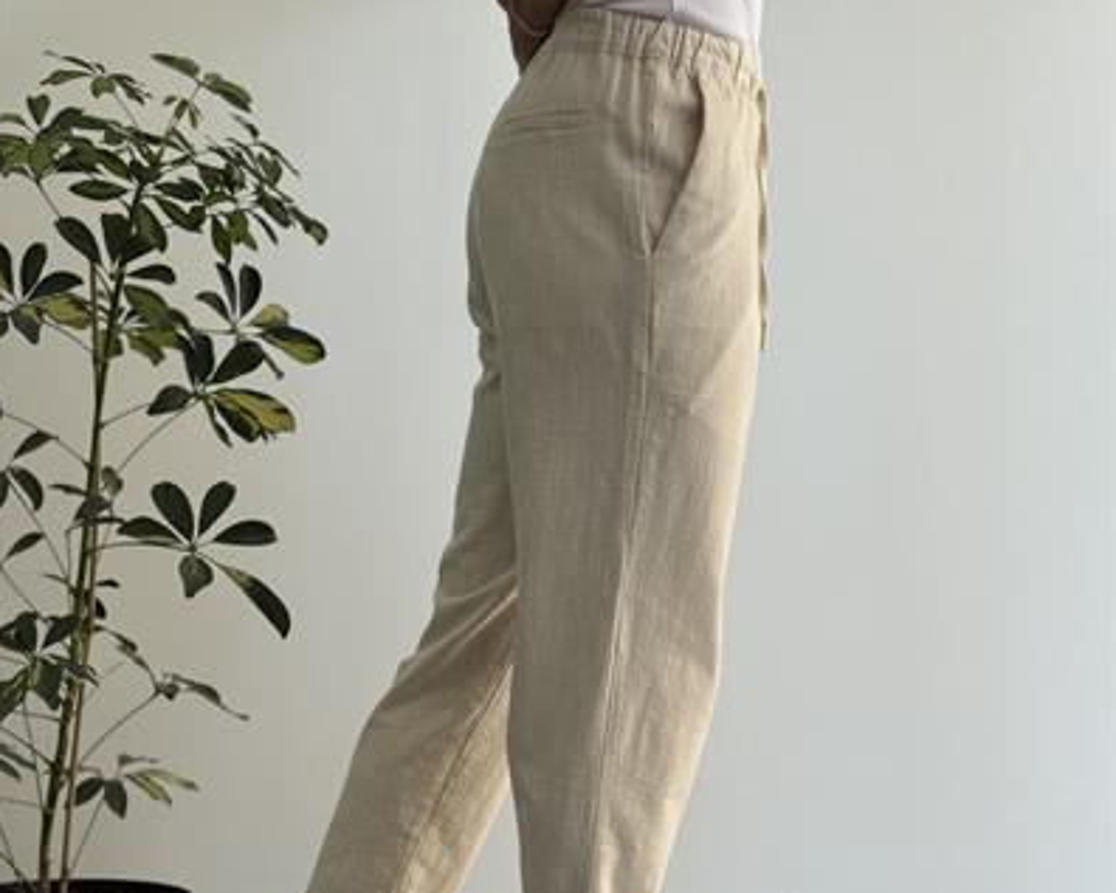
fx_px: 2081
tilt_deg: -0.8
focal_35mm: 63
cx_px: 555
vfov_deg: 24.1
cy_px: 604
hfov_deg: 30.0
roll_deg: -2.4
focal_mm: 6.76
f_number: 1.78
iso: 80
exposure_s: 1/447
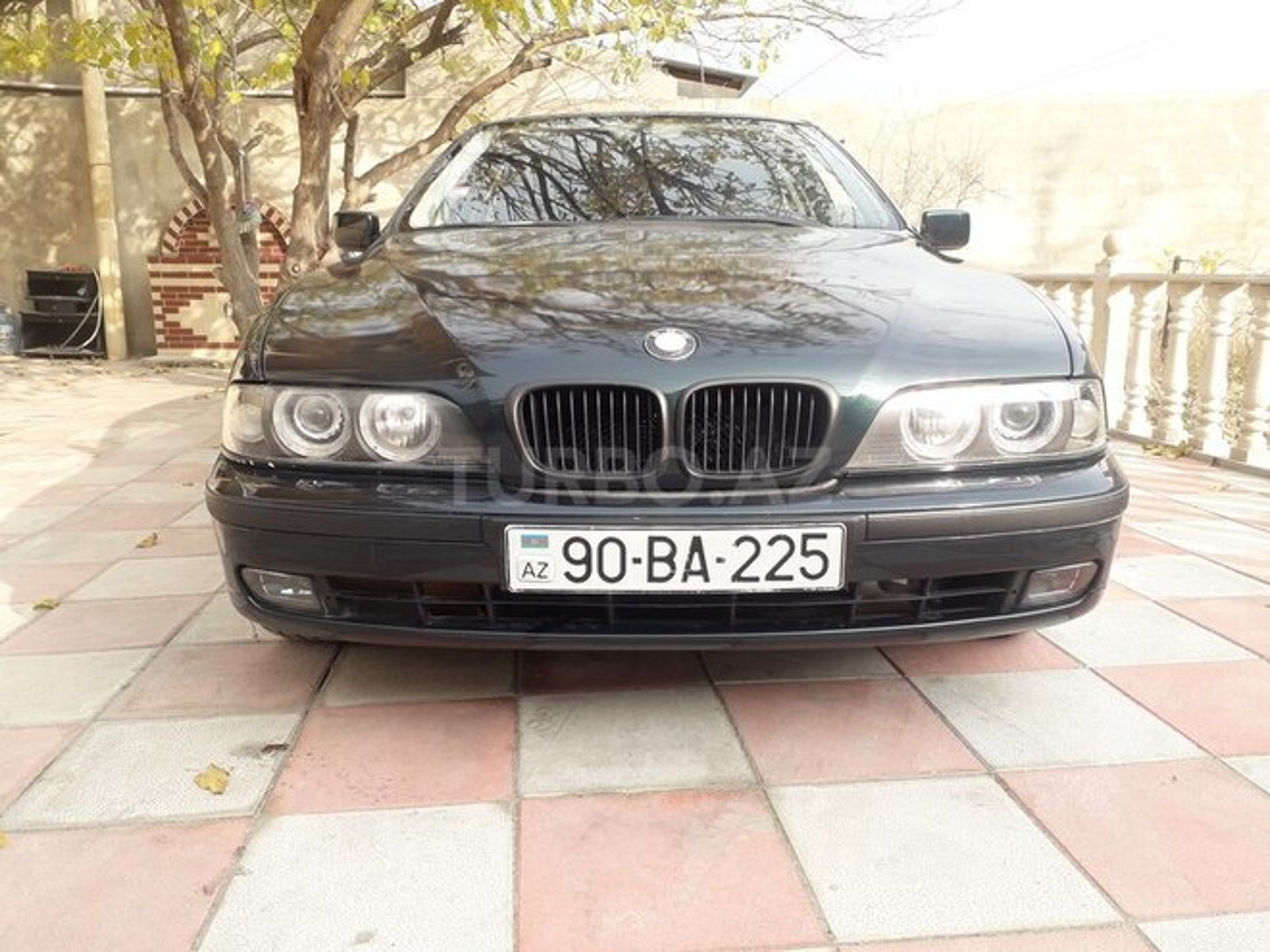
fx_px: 991
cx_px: 635
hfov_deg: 65.3
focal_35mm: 27
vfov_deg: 51.4
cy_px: 476
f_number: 1.9
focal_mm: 3.6
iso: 40
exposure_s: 1/398
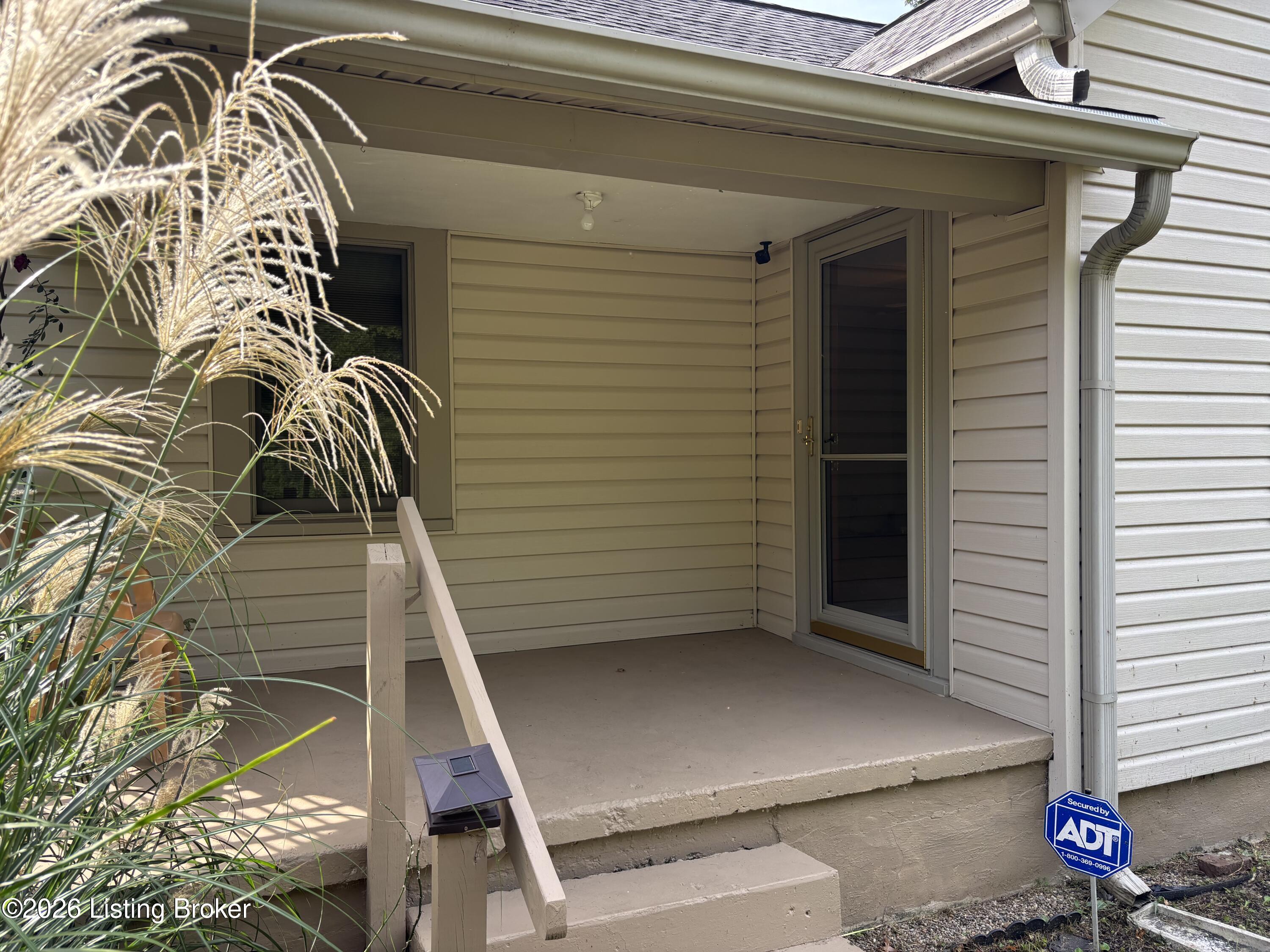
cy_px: 476
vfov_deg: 53.1
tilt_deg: -0.6
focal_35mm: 26
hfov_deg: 67.3
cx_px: 635
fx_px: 954
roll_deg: +0.7
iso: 50
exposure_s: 1/456
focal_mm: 5.96
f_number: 1.6
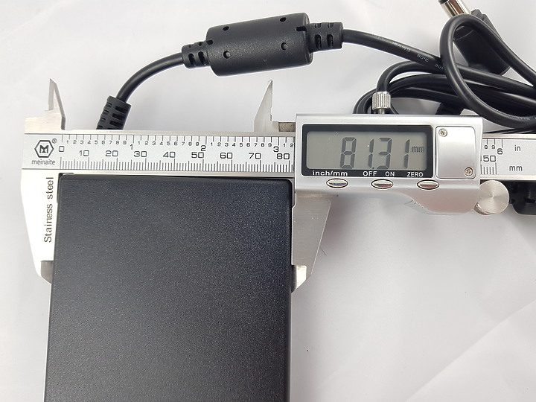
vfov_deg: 53.1
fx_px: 403
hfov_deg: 67.3
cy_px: 201
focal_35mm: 26
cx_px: 268
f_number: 1.7
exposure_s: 1/120
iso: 80
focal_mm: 4.3
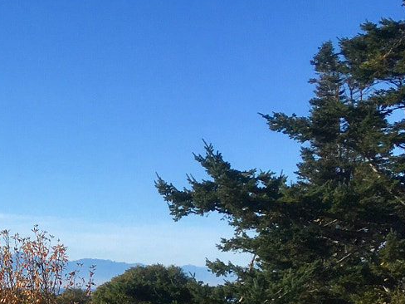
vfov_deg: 15.5
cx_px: -235
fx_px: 1111
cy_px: 239
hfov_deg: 18.0
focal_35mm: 95
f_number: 2.2
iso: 25
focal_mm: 4.15
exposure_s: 1/1570
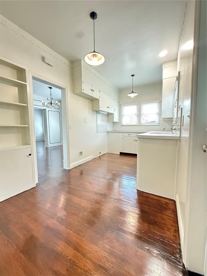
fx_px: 112
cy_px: 138
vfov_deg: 102.1
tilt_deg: -4.8
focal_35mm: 14
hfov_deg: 85.7
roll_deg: -0.3
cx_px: 104
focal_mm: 2.22
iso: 800
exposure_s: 1/60
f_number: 2.2
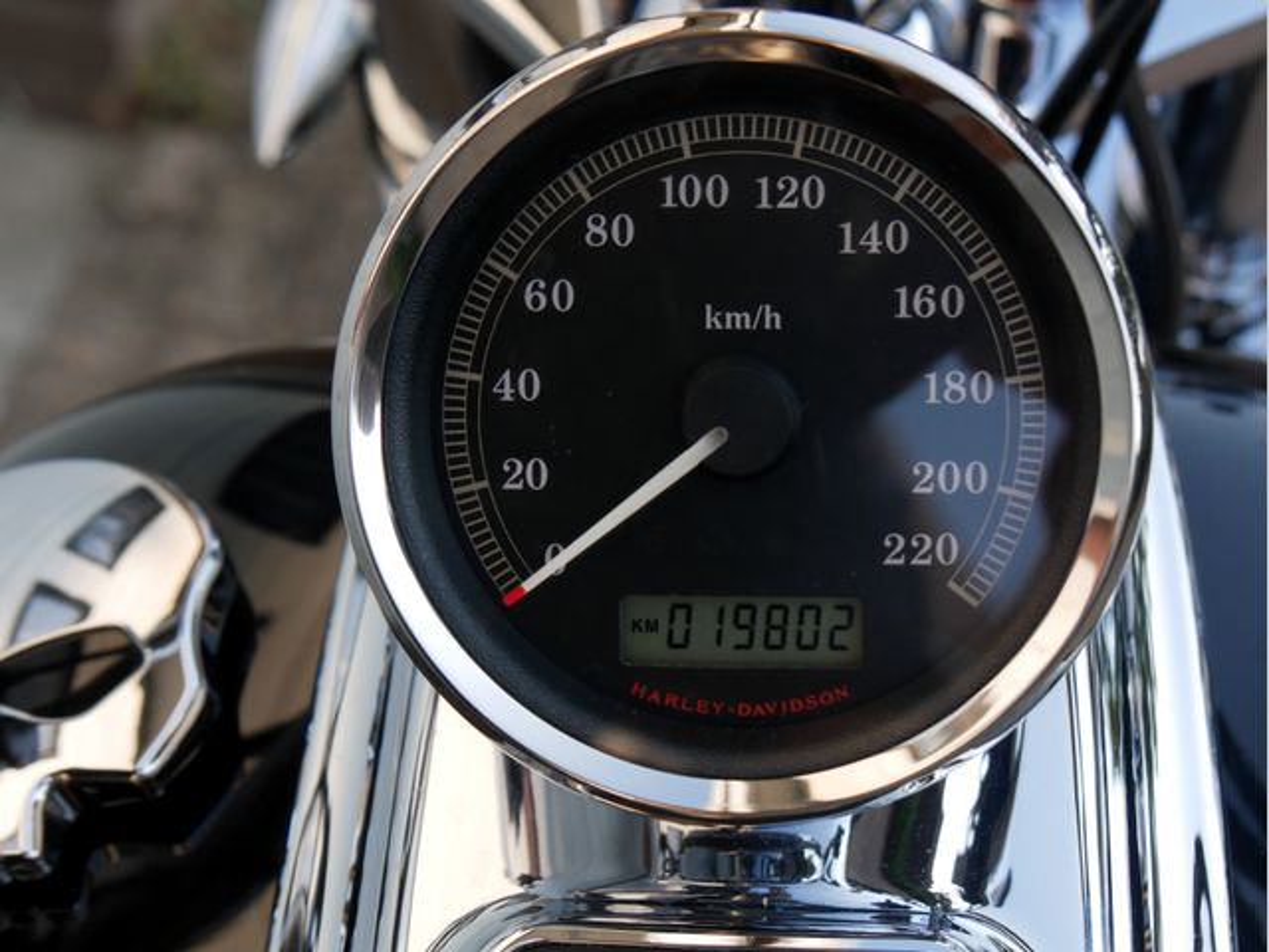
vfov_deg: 26.1
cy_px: 476
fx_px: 2053
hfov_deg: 34.3
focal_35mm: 56
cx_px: 634
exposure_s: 1/200
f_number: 5.6
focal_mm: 28
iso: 200
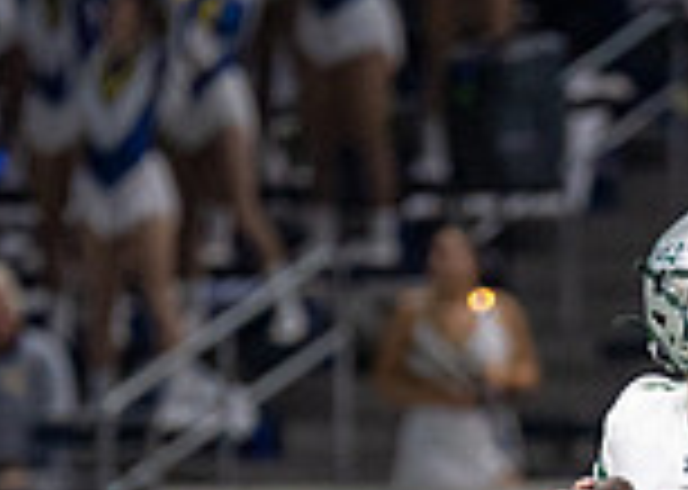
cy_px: 735
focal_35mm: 1129
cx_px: 805
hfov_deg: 1.8
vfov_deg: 1.3
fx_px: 22041
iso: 2000
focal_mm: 200
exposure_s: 1/1000
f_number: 2.8
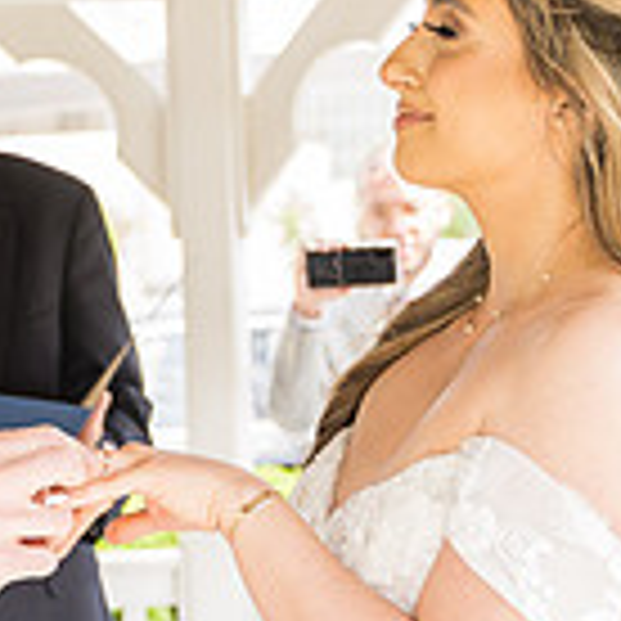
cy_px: 389
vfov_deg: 17.4
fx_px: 2030
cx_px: 144
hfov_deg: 17.3
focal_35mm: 100
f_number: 2.8
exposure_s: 1/200
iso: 100
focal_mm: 28
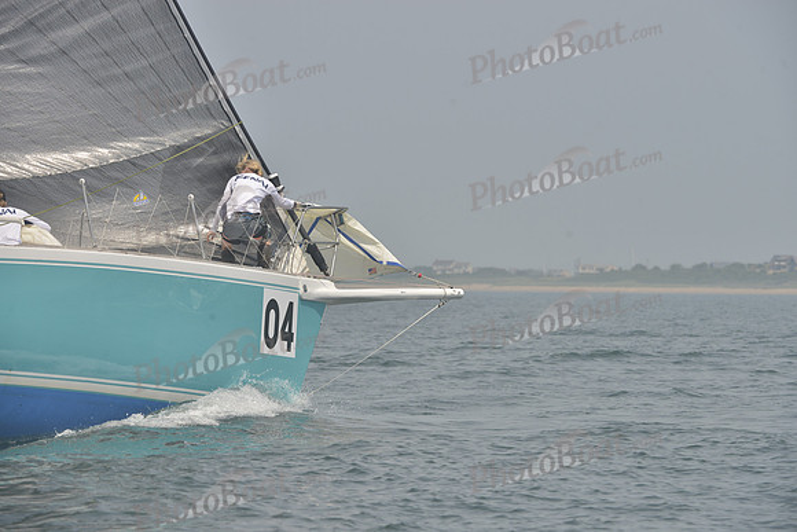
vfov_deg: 6.5
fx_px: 4650
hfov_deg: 9.8
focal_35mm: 210
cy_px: 266
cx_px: 398
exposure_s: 1/1000
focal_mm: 210
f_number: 8
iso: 280
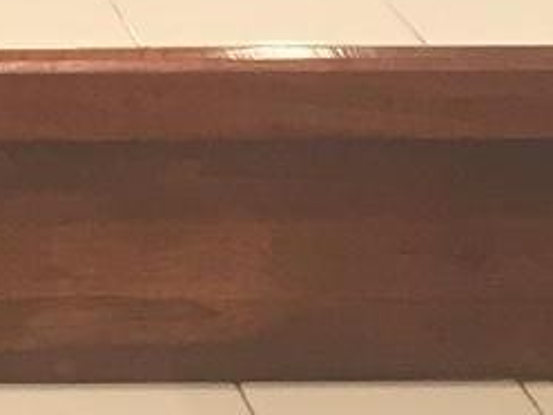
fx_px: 3051
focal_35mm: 191
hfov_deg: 9.9
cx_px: -406
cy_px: -736
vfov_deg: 7.1
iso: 80
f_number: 2.2
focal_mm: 4.15
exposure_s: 1/30
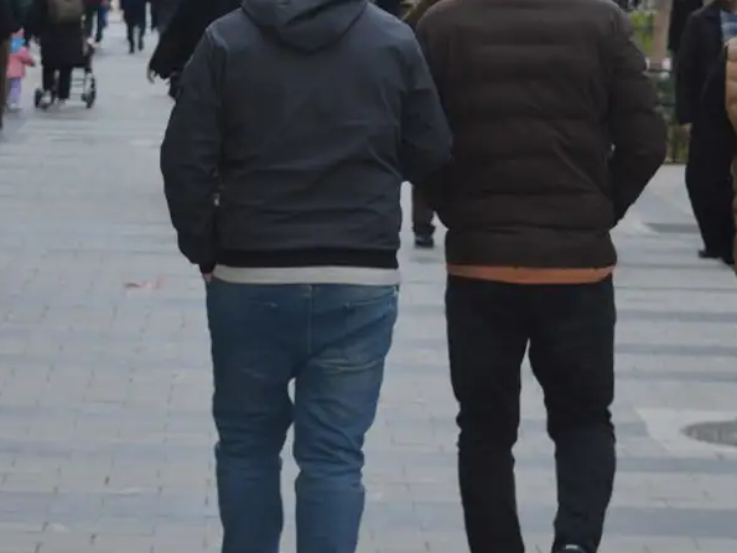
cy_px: 67
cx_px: 367
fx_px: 2959
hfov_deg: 14.2
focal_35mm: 139
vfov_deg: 10.6
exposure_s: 1/100
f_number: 5
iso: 400
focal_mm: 42
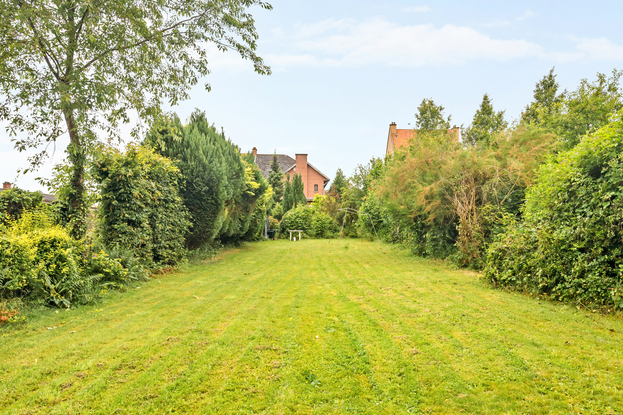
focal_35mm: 27
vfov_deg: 47.9
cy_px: 217
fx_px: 467
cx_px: 320
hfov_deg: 67.4
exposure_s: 1/125
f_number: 10
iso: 320
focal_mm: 20
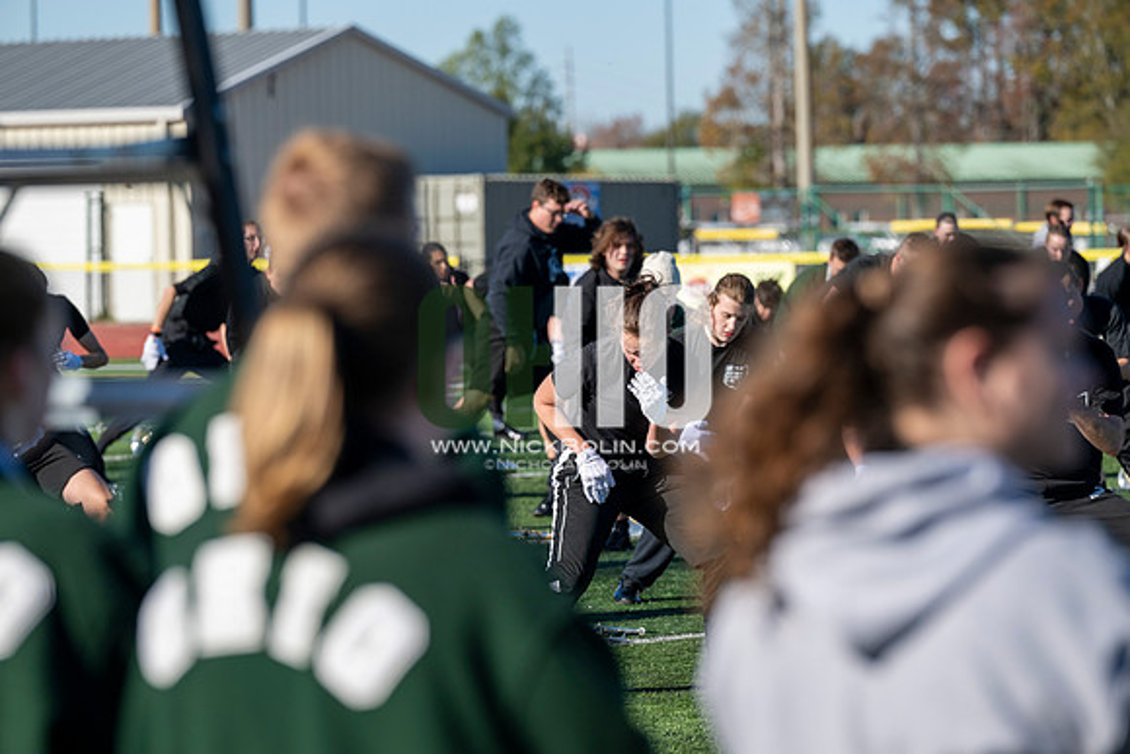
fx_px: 6279
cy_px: 377
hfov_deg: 10.3
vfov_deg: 6.9
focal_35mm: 200
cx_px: 565
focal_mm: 200
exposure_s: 1/2000
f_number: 5
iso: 200
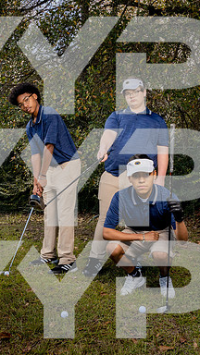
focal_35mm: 38
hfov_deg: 31.2
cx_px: 101
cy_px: 178
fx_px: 358
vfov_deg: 52.8
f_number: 9
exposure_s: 1/250
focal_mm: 24
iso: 320
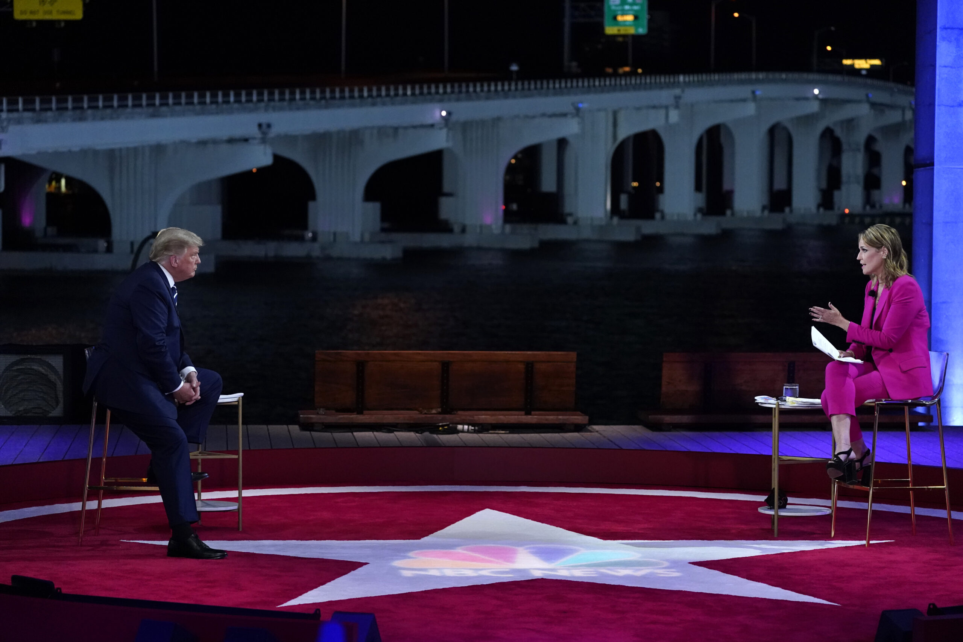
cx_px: 482
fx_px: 2862
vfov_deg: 12.8
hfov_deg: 19.1
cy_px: 321
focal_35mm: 107
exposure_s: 1/320
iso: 6400
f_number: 4.5
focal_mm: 107
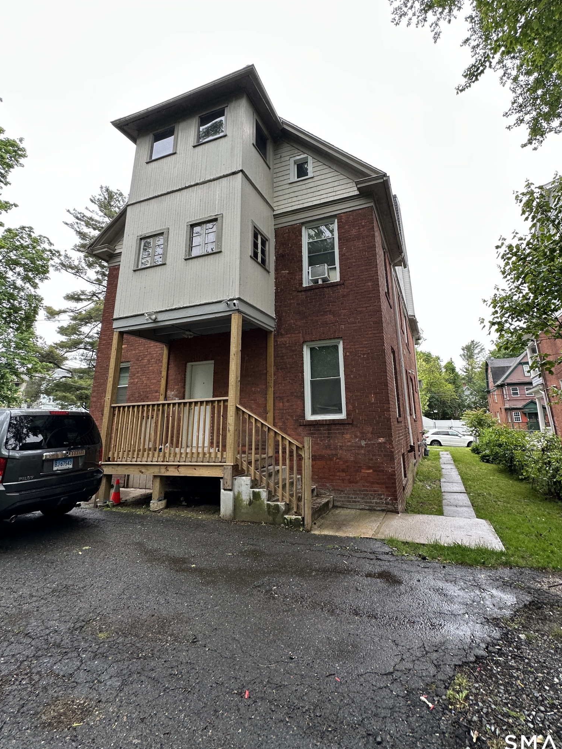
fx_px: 346
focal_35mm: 16
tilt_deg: +16.9
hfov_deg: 77.8
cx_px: 313
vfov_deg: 94.1
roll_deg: +3.2
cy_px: 331
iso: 64
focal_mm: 2.22
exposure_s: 1/99
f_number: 2.2
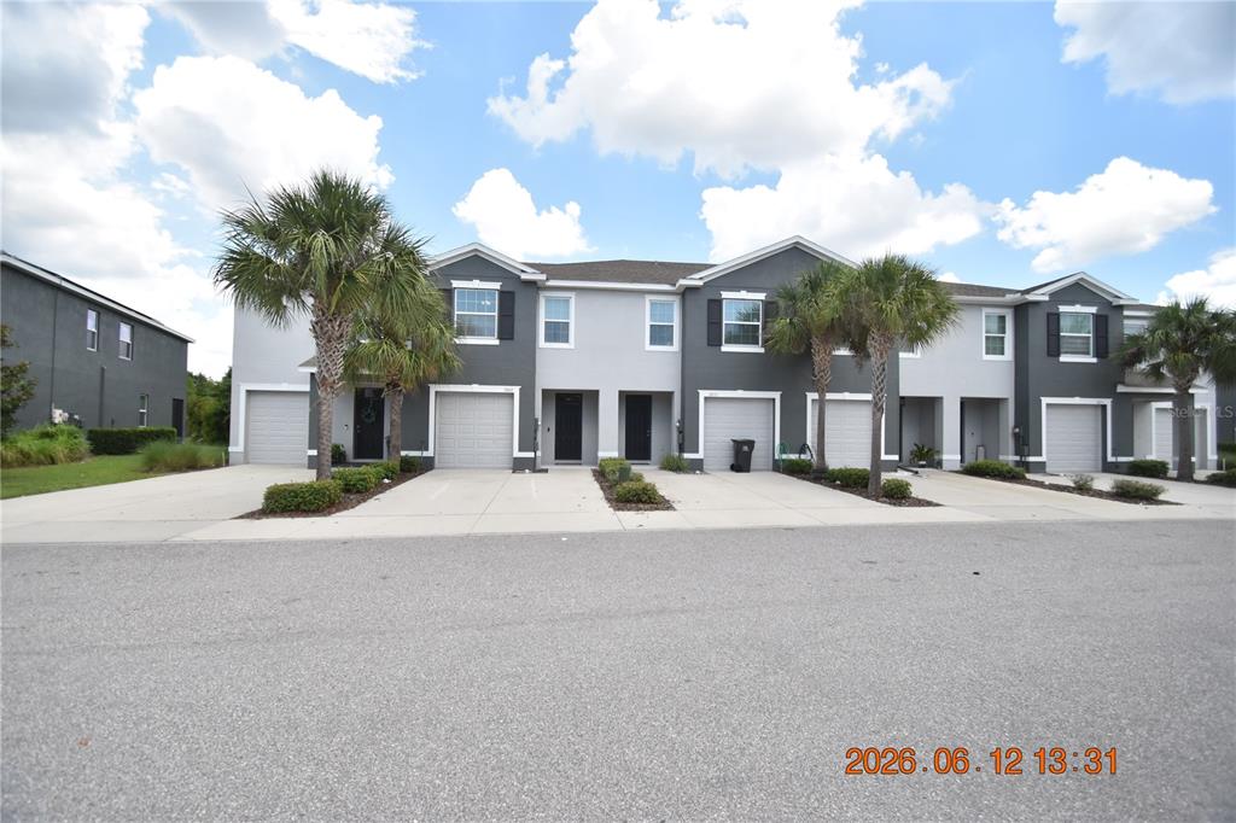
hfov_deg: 100.4
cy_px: 412
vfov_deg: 77.3
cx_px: 618
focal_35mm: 15
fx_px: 515
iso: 800
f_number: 3.5
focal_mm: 10
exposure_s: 1/4000
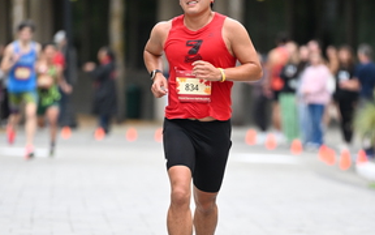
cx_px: 209
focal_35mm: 389
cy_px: 185
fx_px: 3976
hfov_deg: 5.4
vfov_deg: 3.4
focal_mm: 200
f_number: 2.8
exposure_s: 1/800
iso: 1600
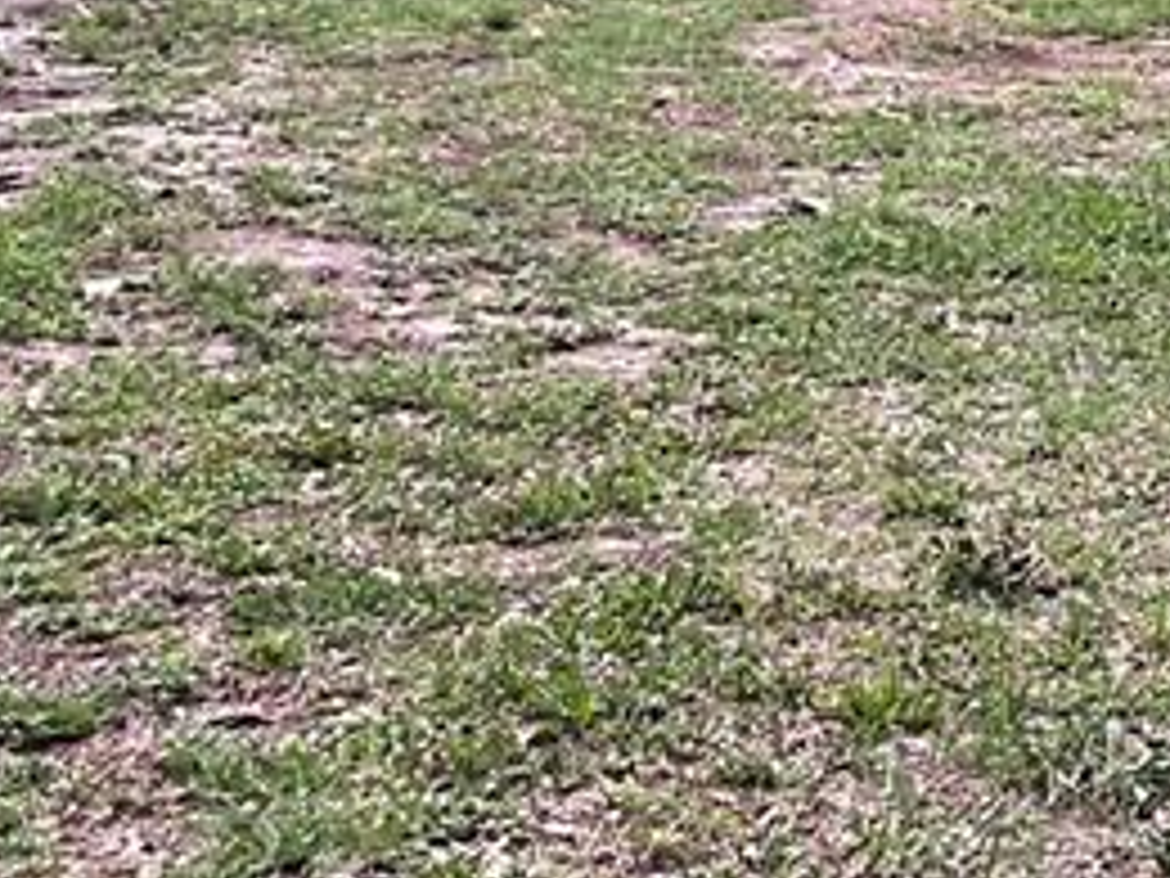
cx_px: 1098
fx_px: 3853
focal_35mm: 114
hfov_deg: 17.0
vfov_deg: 12.7
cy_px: -126
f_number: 1.8
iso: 50
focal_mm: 3
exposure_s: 1/120
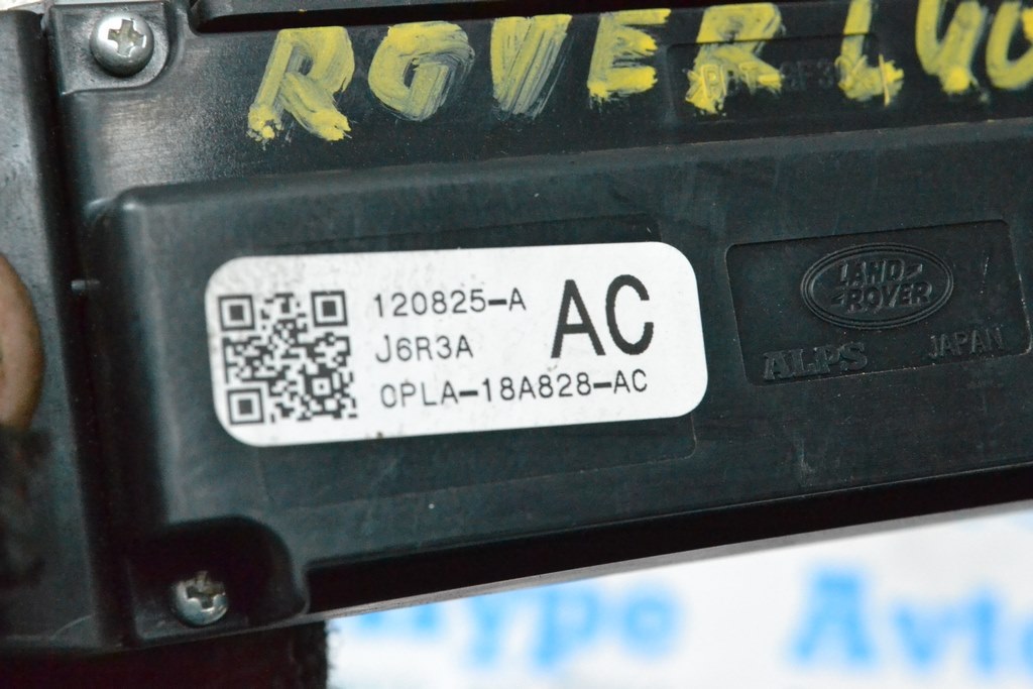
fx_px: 2367
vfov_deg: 16.6
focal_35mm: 82
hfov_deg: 24.6
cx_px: 516
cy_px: 344
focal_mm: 55
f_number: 11
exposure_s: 1/160
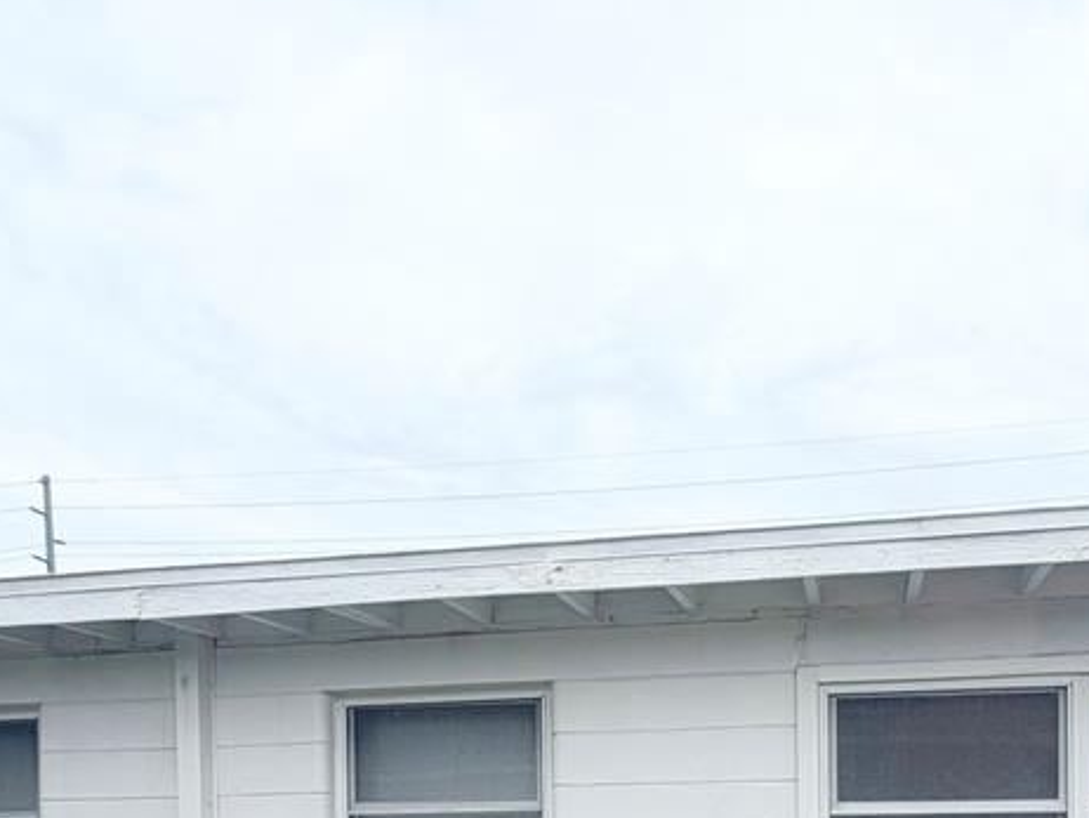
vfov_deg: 39.7
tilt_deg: +1.1
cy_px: 830
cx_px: 707
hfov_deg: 57.3
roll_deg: +0.6
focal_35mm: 31
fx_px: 976
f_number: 2.2
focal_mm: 2.22
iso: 20
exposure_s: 1/830
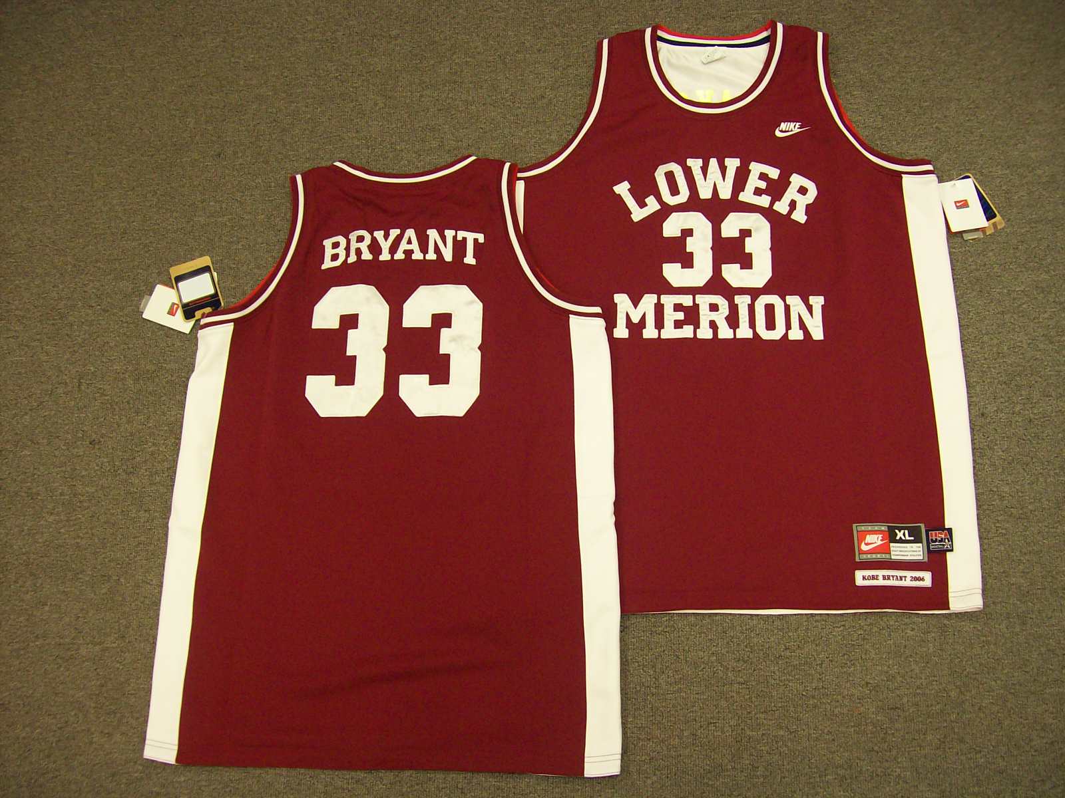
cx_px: 532
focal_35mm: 36
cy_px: 399
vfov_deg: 39.7
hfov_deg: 51.4
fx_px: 1108
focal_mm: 6
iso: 109
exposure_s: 1/32
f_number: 2.7
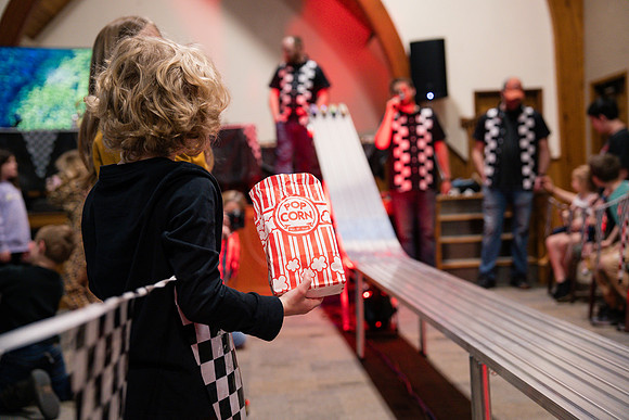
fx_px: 751
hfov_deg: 45.4
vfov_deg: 31.2
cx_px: 314
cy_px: 210
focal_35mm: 43
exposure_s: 1/320
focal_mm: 43
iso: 2500
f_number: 2.8
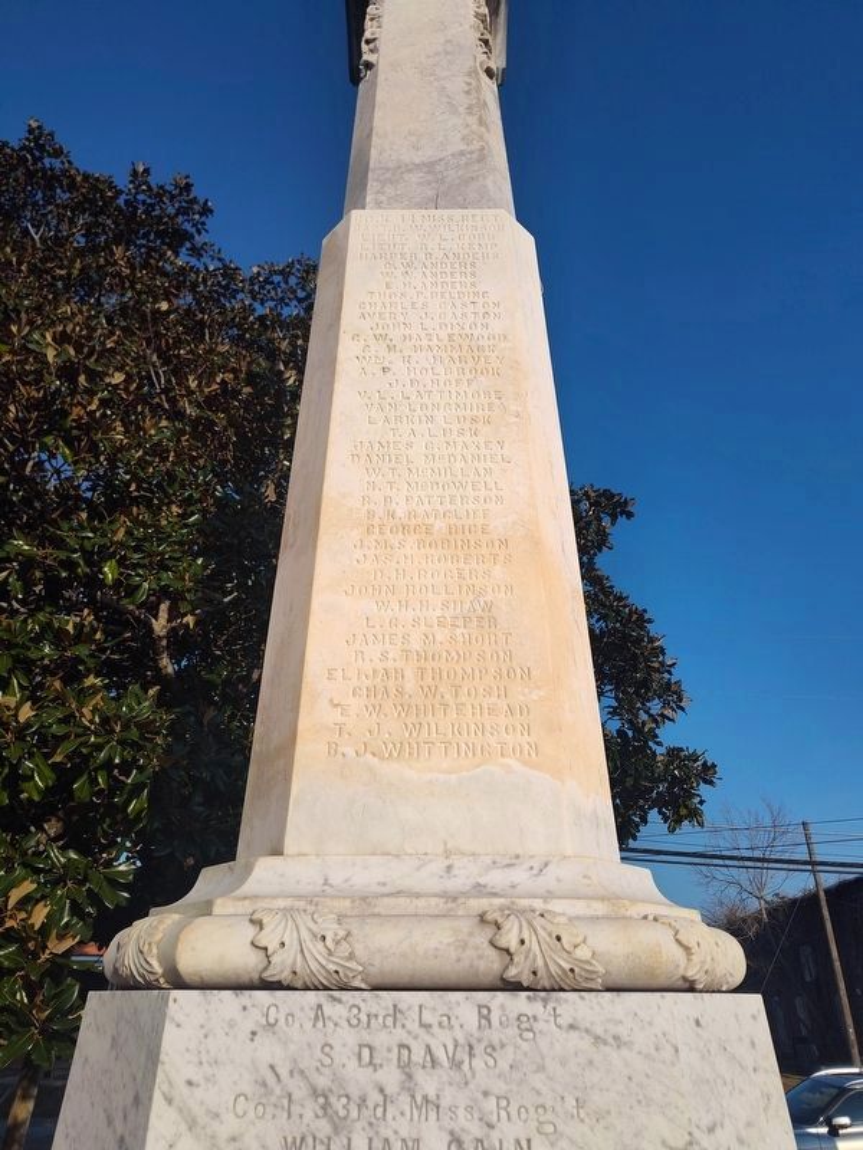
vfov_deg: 73.9
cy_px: 575
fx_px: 765
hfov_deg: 58.9
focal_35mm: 23
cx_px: 432
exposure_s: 1/2087
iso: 100
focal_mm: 5.56
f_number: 1.8
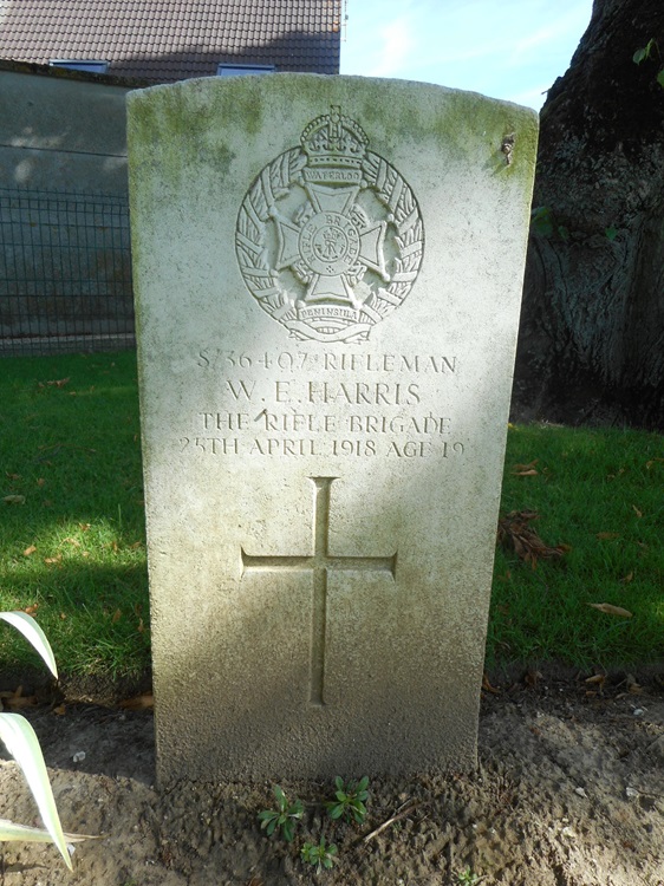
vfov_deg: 69.4
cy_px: 443
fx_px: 640
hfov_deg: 54.9
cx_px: 332
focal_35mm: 25
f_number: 3.7
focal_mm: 4.5
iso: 80
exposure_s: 1/250
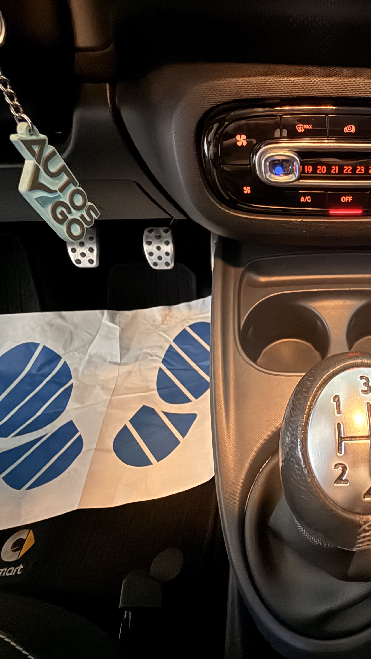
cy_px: 326
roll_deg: -2.7
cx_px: 339
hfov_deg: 47.7
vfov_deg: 83.8
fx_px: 367
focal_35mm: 21
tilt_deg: -44.7
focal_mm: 2.22
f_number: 2.2
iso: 1000
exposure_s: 1/20
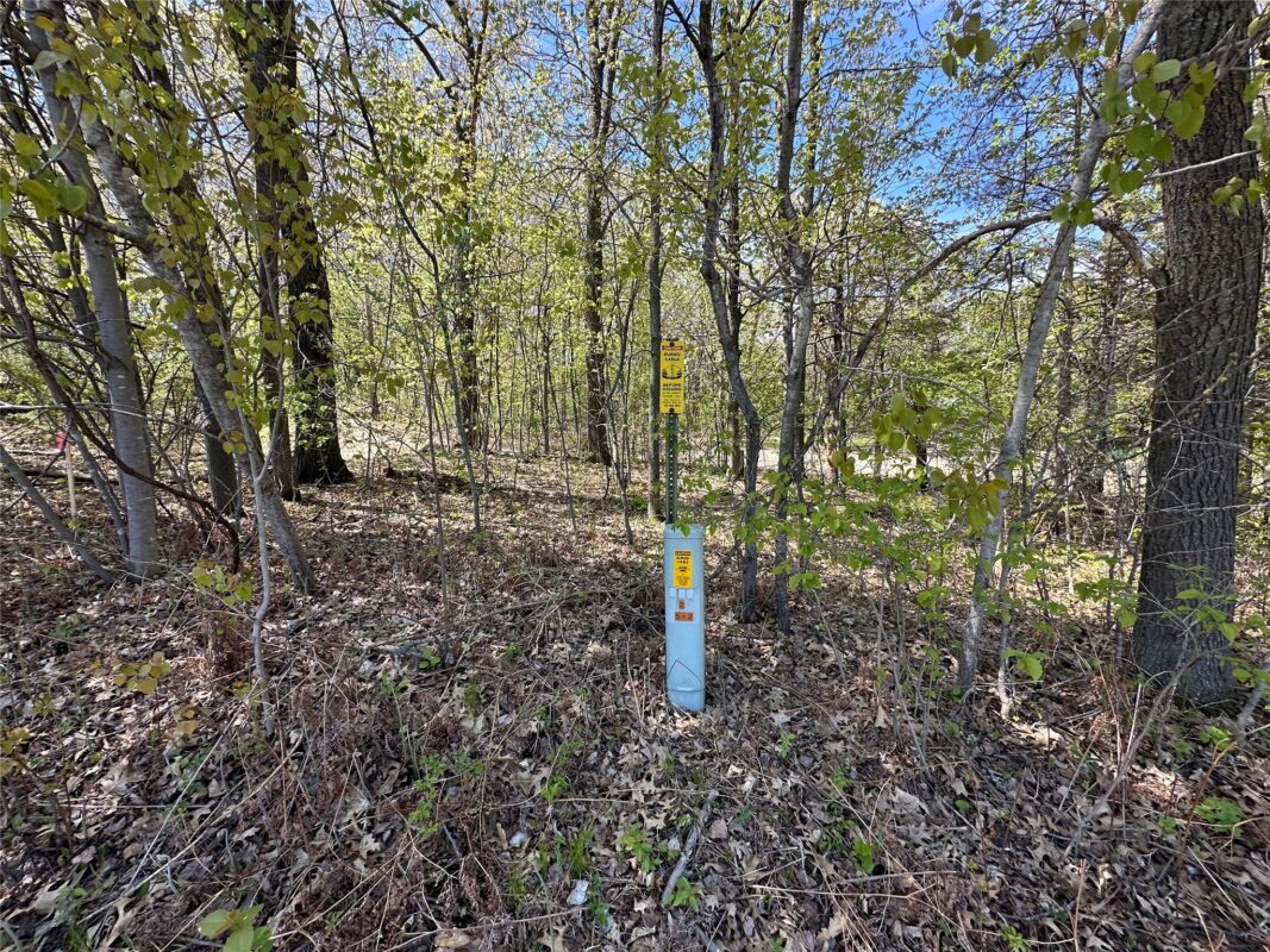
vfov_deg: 85.7
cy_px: 476
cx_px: 635
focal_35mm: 14
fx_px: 514
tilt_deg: -5.8
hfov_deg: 102.1
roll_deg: +1.0
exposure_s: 1/293
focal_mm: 2.22
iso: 40
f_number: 2.2
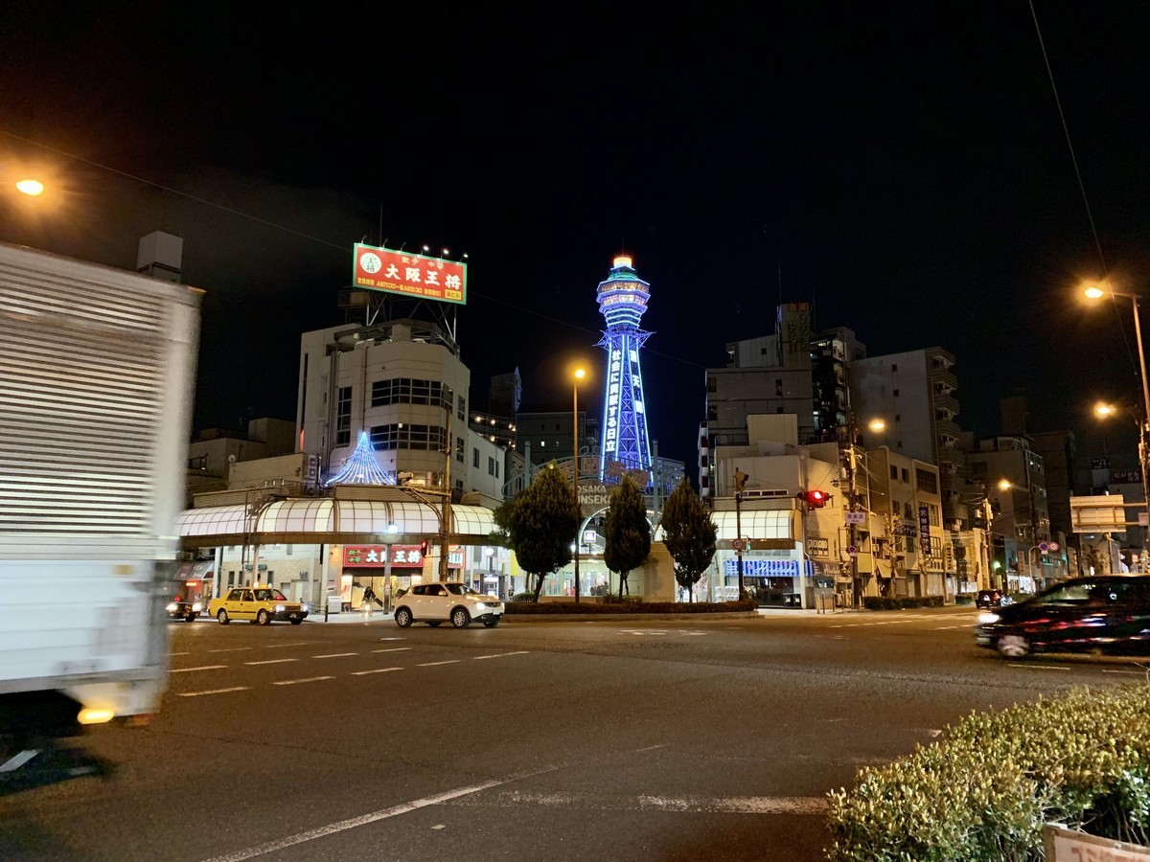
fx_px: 864
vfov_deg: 53.1
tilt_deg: +9.7
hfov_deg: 67.3
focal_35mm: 26
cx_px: 575
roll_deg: +0.1
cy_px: 431
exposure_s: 1/30
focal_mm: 4.25
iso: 640
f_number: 1.8
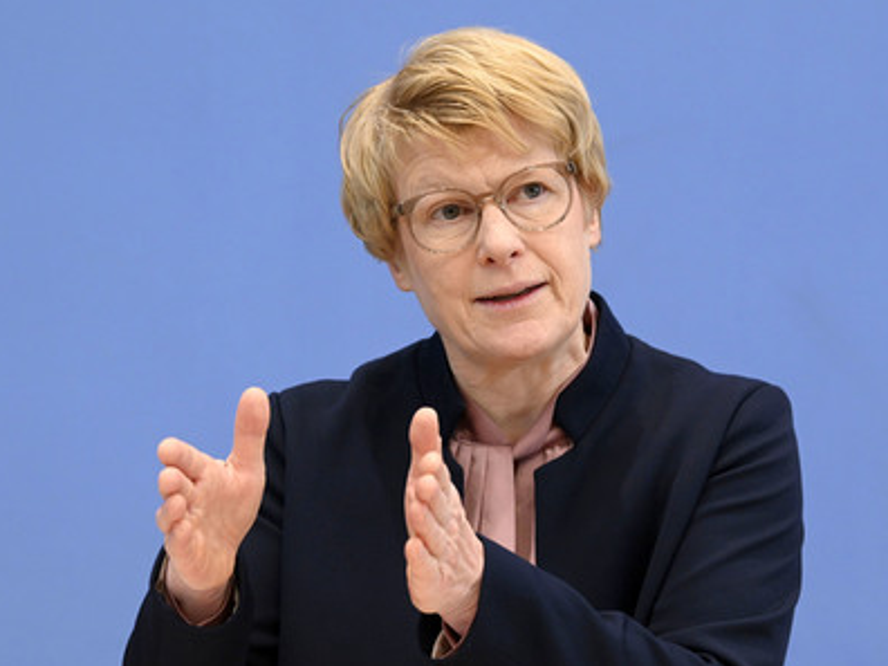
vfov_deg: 12.9
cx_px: 461
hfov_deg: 17.1
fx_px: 2950
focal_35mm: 115
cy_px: 334
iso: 4000
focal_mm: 105
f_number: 5.6
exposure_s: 1/640
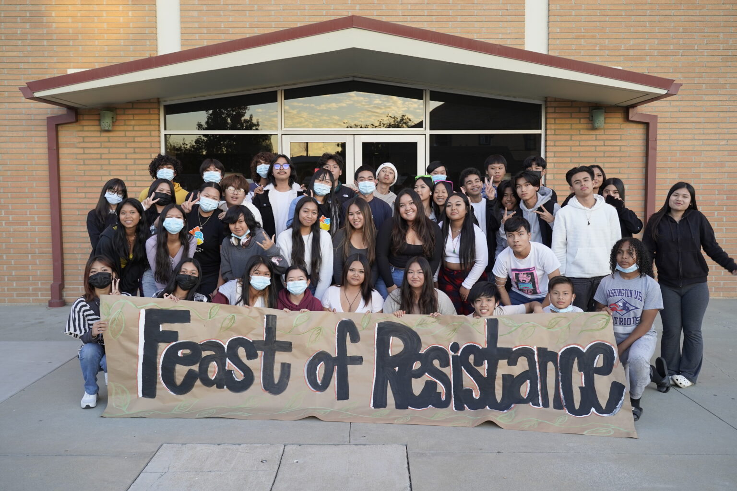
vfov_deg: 40.0
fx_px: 676
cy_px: 246
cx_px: 368
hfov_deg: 57.2
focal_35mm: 33
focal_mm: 33
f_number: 4
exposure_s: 1/160
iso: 320
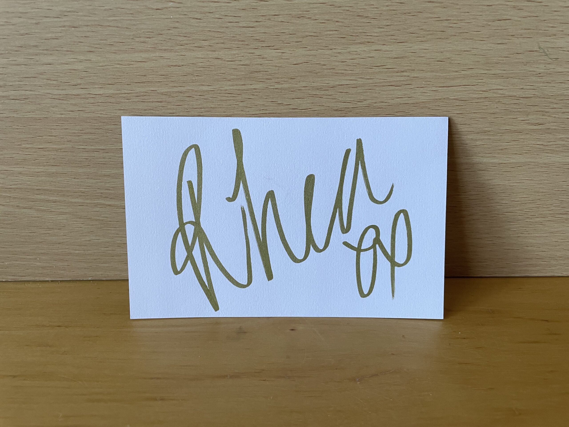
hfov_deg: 67.3
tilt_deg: -26.8
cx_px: 284
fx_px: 427
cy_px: 214
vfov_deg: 53.1
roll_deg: -0.4
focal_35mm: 26
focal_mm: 4.2
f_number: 1.6
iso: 125
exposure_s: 1/66
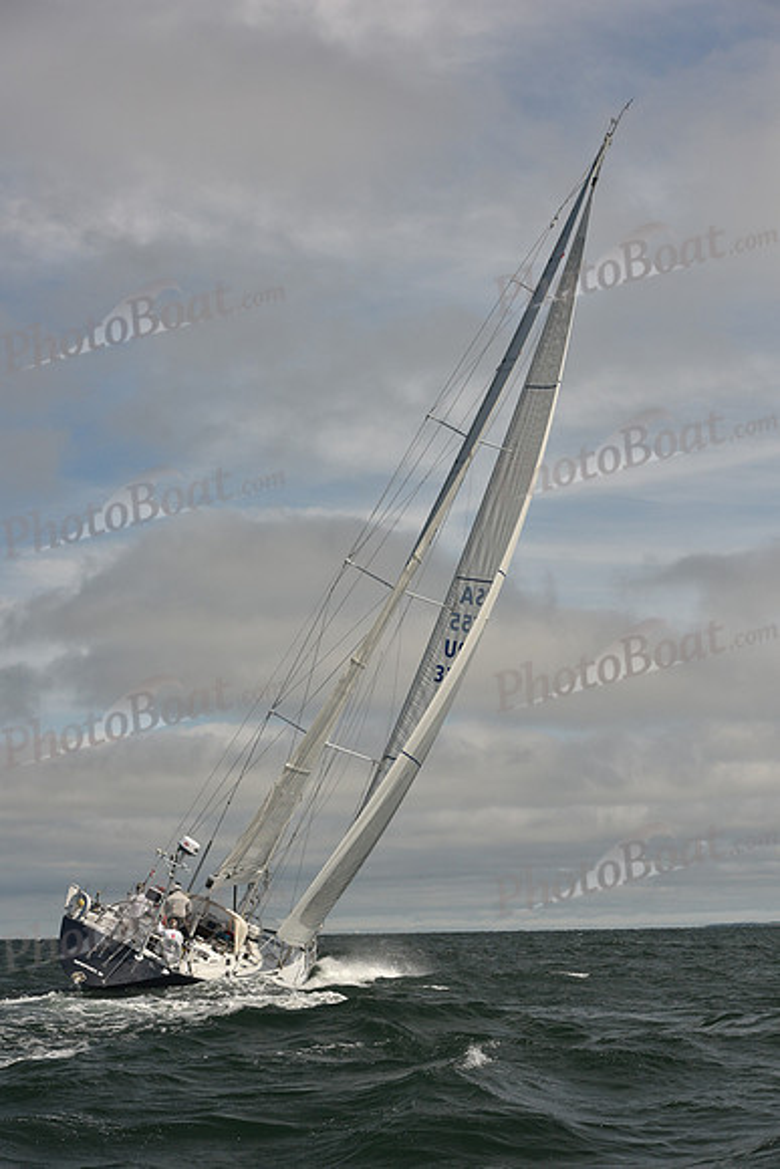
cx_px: 390
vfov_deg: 28.8
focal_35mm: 70
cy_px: 584
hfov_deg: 19.5
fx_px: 2273
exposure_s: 1/1000
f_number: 7.1
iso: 320
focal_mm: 70
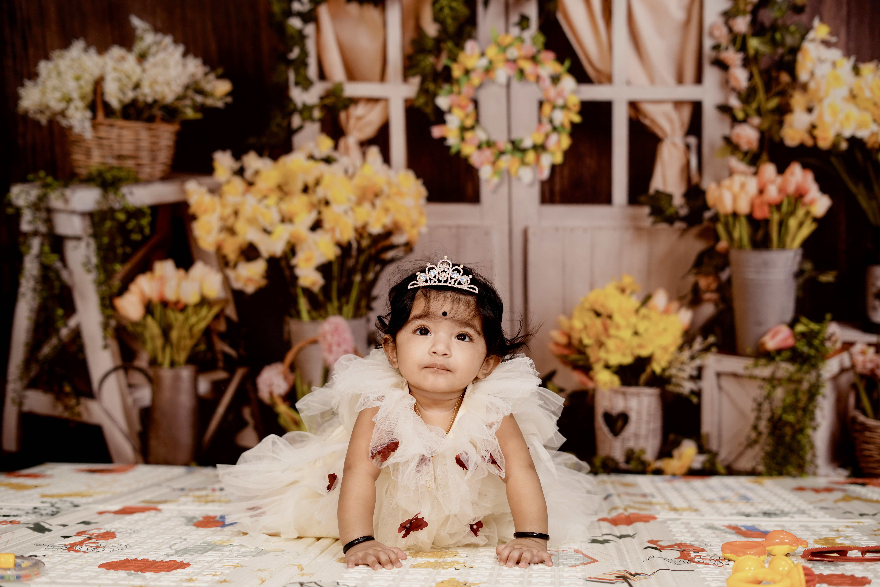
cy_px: 294
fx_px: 1222
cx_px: 440
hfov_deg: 39.6
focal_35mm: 50
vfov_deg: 27.0
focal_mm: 50
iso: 640
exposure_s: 1/500
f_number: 2.8
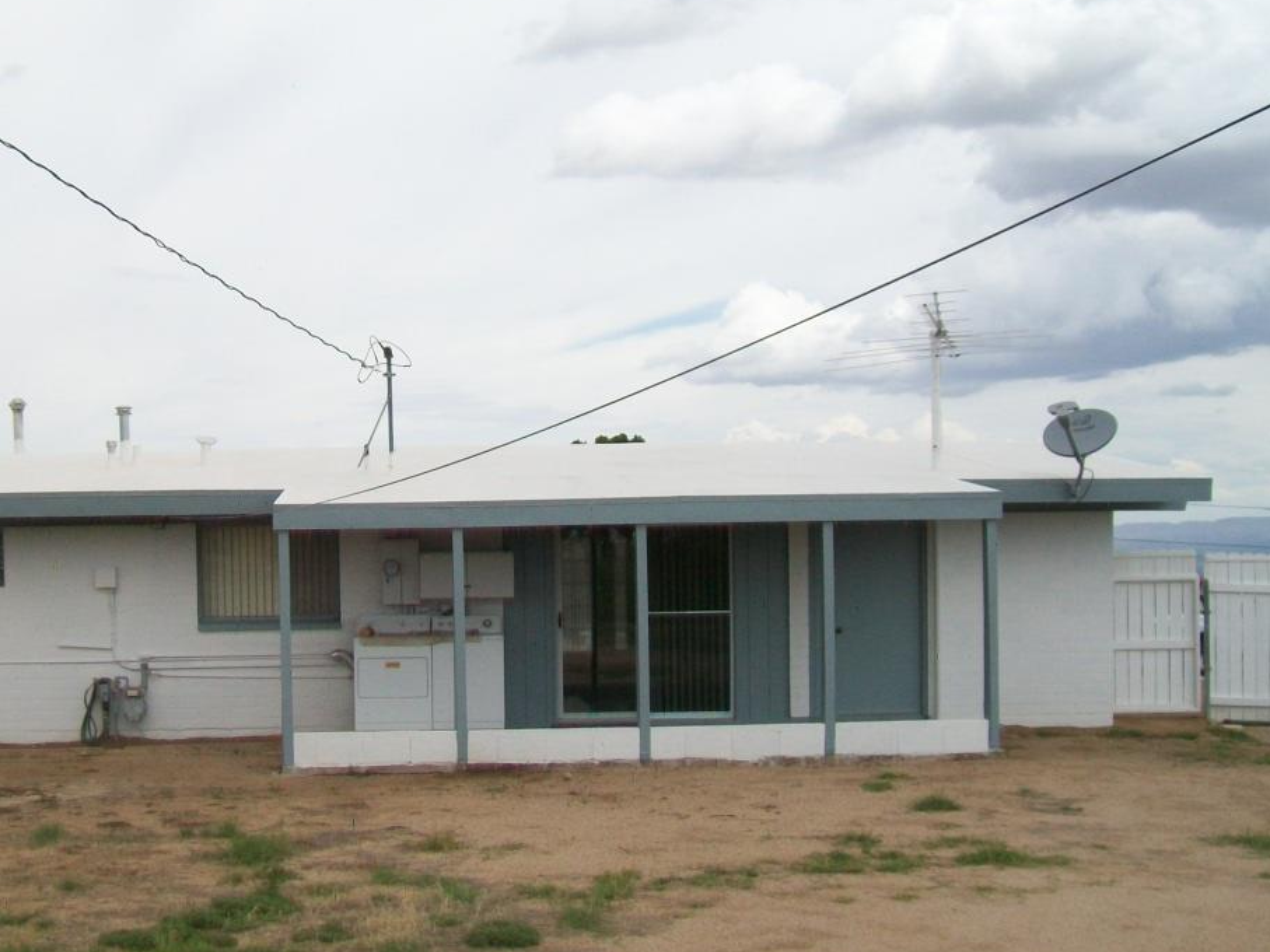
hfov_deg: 39.1
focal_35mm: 48
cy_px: 629
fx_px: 1761
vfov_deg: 30.1
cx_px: 402
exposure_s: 1/500
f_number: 4.9
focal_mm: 6.1
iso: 64
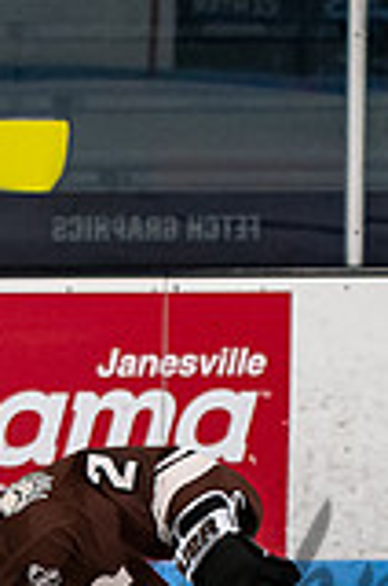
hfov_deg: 2.4
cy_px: 717
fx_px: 9303
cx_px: -82
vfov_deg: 3.6
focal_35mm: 573
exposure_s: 1/800
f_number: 3.2
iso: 1400
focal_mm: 78
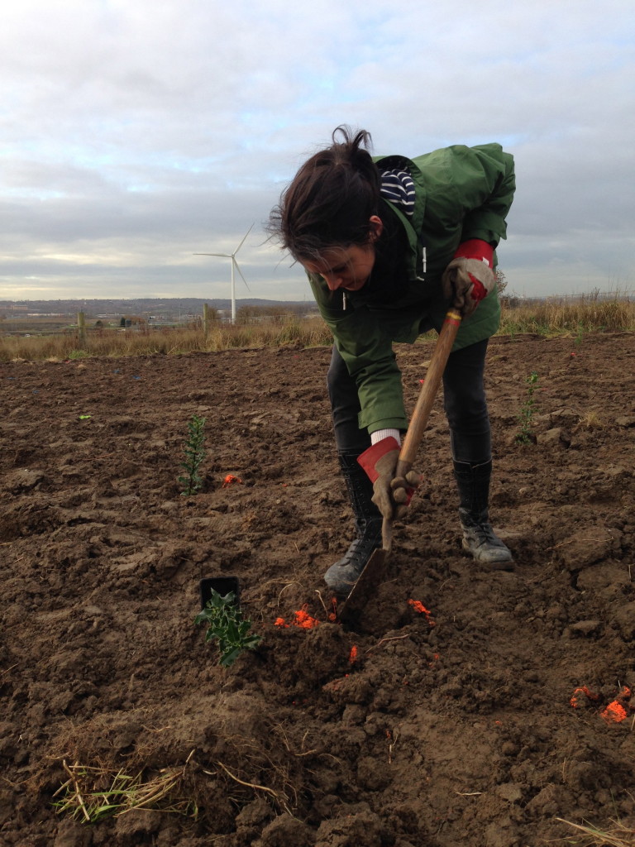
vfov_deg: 55.4
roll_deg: -0.3
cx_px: 318
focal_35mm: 33
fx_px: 807
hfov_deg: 42.9
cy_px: 424
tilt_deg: -10.0
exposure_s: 1/350
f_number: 2.4
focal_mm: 4.12
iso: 50
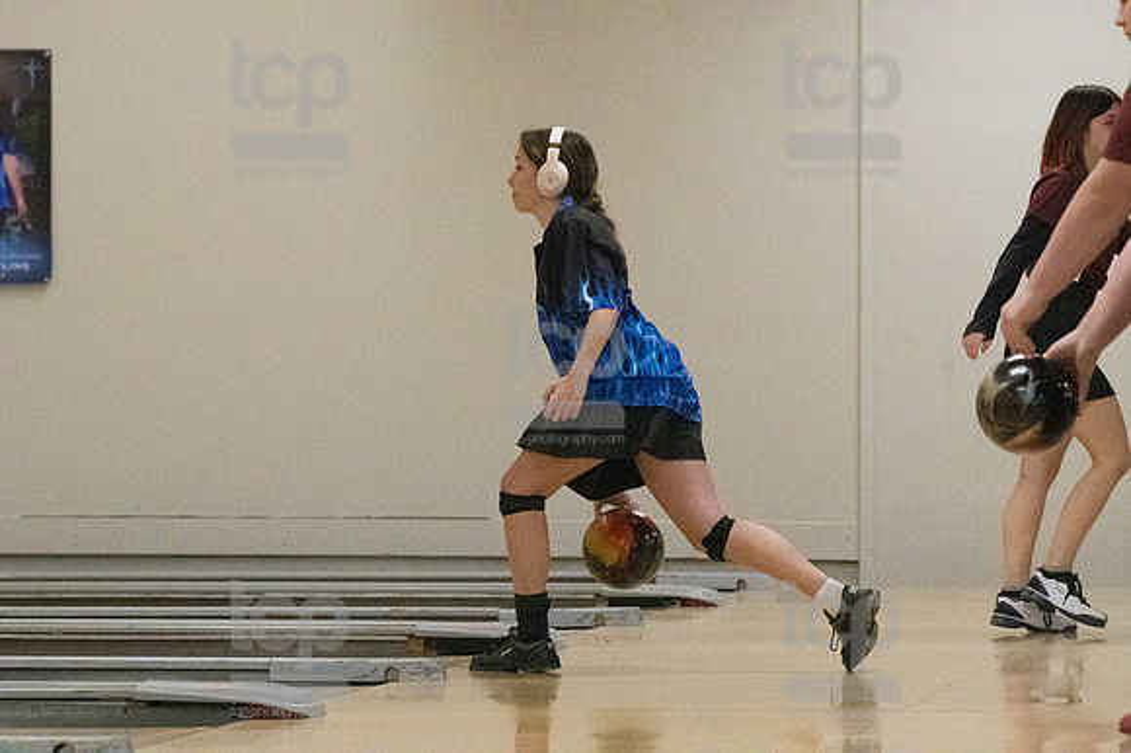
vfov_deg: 7.5
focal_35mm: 183
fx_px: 5746
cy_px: 376
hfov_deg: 11.2
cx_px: 566
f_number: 4
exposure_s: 1/1250
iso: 10000
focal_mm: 122
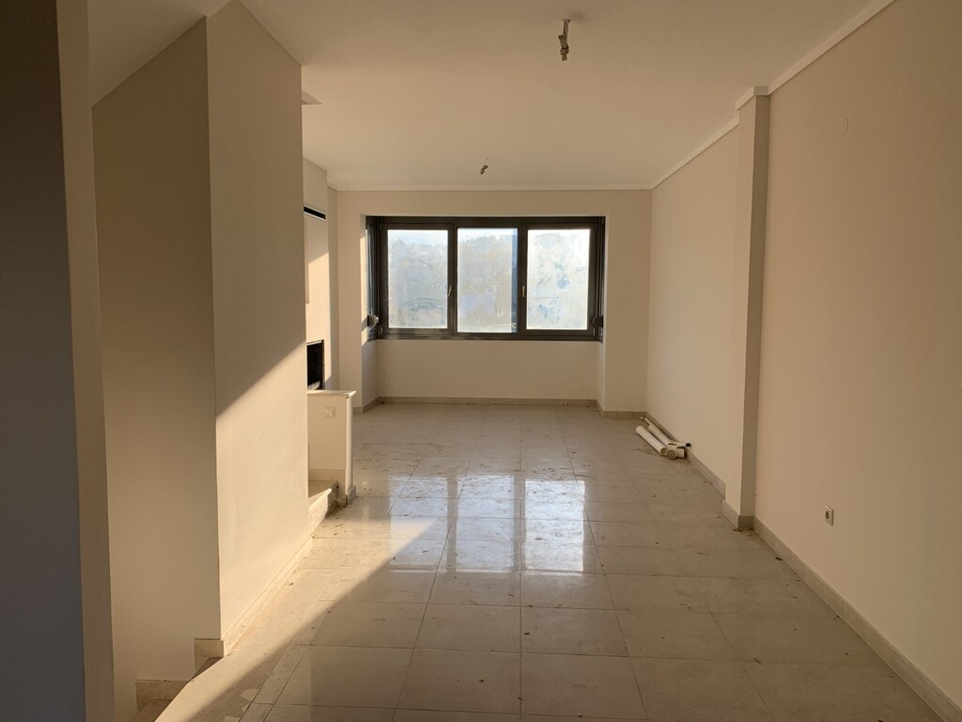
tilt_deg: -3.6
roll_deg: -0.3
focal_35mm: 26
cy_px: 361
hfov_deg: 67.3
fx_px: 723
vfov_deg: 53.1
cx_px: 481
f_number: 1.8
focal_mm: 4.25
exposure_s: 1/510
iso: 25
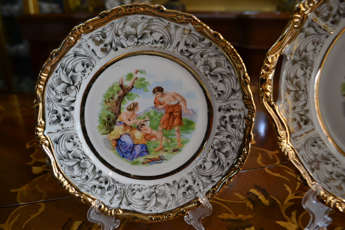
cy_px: 115
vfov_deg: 47.9
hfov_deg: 67.4
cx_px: 172
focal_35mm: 27
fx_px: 259
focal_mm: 18
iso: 450
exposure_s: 1/60
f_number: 3.5
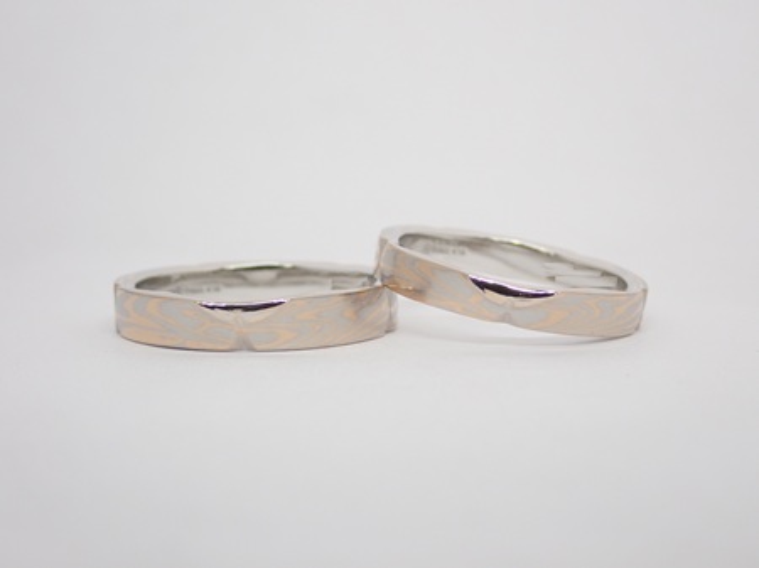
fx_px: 1687
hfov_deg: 25.3
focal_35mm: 77
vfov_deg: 19.1
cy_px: 284
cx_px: 380
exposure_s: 1/100
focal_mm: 13.65
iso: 200
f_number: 4.1
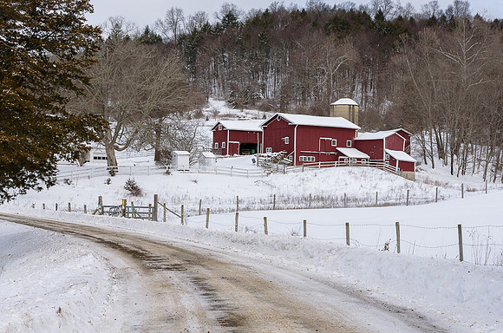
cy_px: 173
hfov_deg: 30.0
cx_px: 260
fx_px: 939
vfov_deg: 20.1
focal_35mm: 67
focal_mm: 65
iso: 400
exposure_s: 1/400
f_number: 16
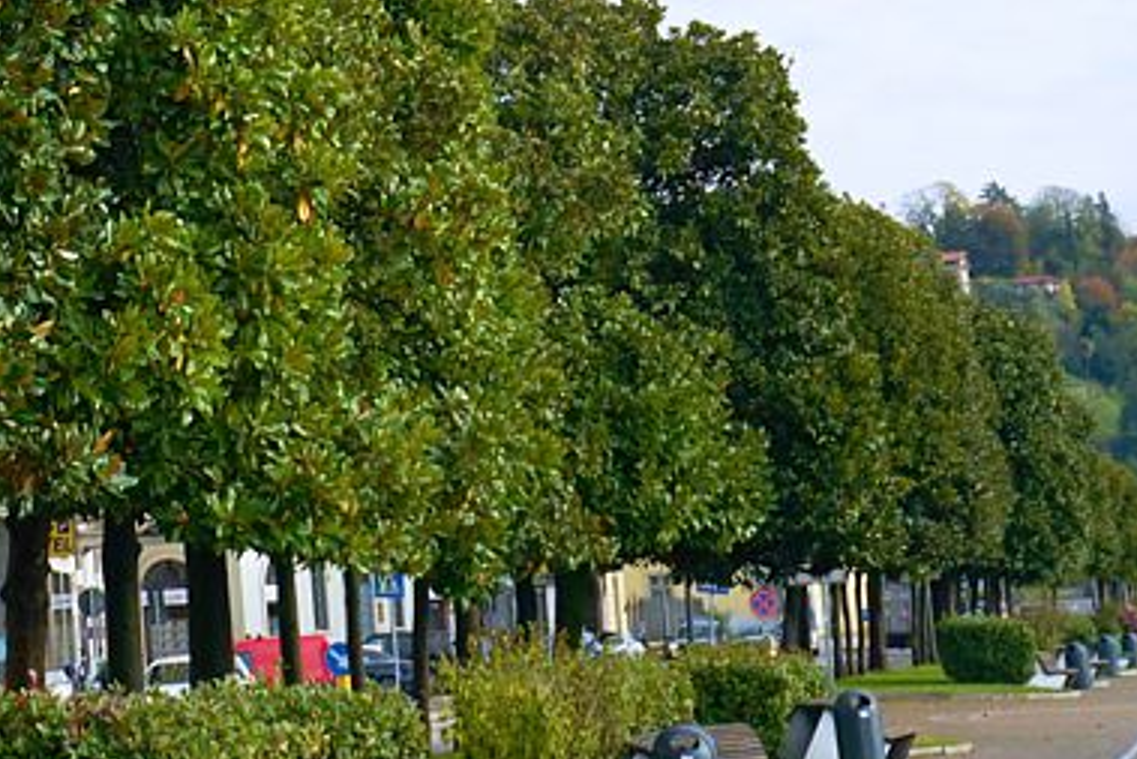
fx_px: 3602
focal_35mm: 114
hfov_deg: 17.1
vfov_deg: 11.9
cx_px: -264
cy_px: -64
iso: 100
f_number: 8
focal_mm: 35
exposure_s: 1/80
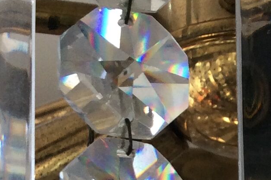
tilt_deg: +6.9
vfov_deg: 9.6
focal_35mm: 138
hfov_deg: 14.4
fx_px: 1039
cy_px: 293
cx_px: 329
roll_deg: +0.1
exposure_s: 1/100
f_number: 2.4
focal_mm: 3.3
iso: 50
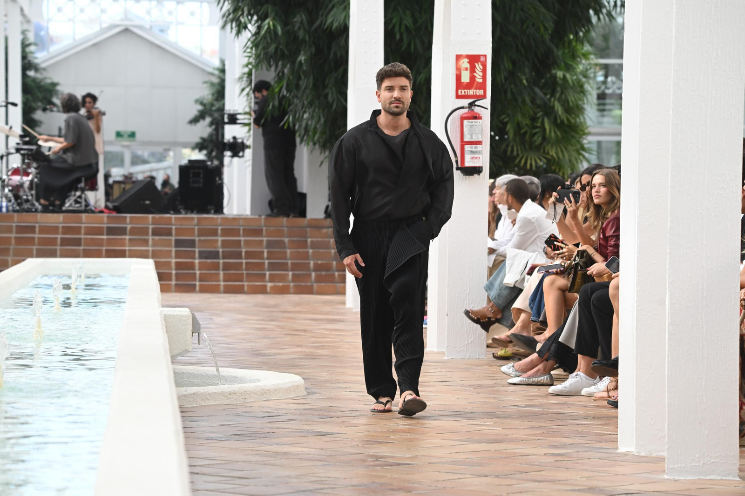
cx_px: 372
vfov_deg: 8.9
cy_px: 248
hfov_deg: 13.3
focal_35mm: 155
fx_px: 3207
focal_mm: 155
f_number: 6.3
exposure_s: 1/320
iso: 800
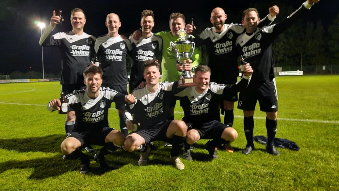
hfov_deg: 67.9
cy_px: 90
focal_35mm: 28
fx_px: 252
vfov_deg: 41.5
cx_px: 167
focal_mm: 4.6
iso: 500
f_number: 2
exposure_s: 1/25
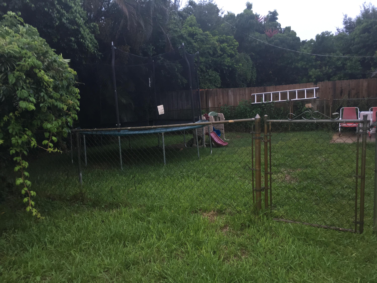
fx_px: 316
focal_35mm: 29
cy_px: 142
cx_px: 188
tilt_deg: -7.0
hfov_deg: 61.7
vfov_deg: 48.2
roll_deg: +2.3
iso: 80
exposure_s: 1/16
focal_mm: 4.15
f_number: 2.2
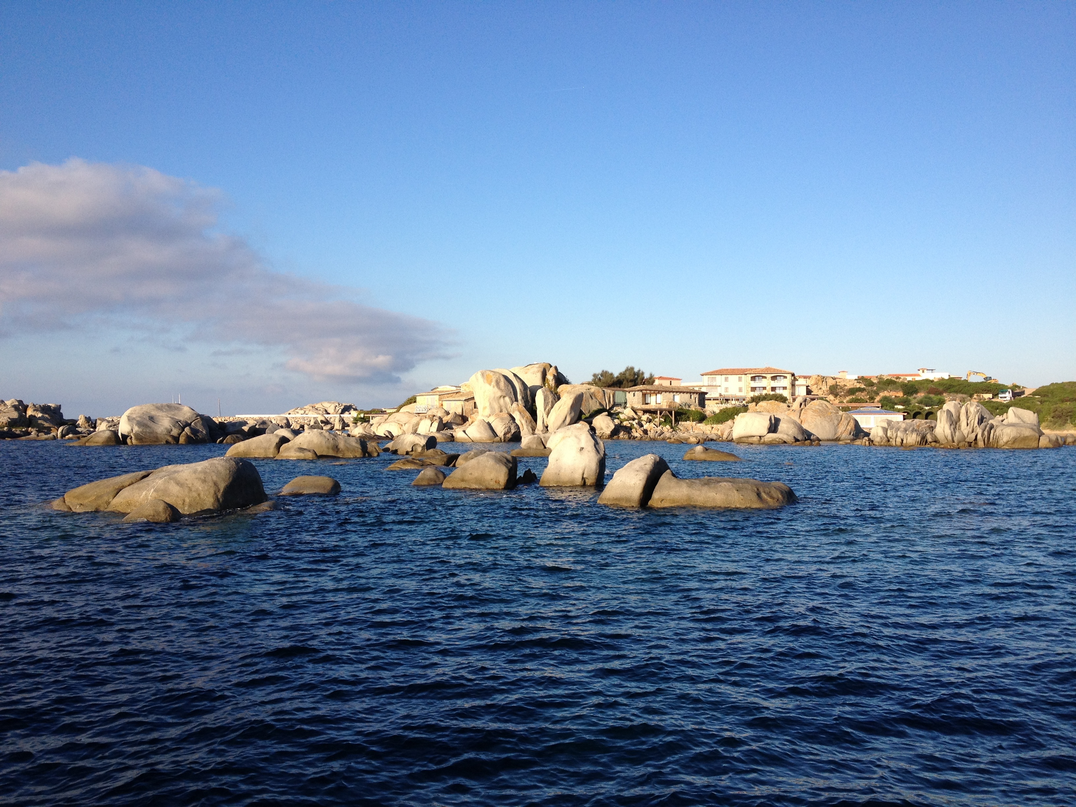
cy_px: 404
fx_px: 1088
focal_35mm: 35
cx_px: 538
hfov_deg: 52.6
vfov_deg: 40.7
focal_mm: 4.28
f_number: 2.4
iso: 64
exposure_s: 1/1346
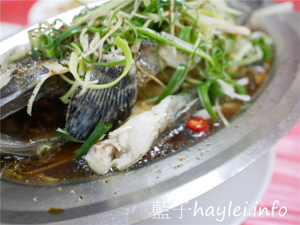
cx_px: 150
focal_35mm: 30
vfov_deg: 46.8
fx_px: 260
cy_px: 112
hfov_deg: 60.0
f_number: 1.7
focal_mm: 15
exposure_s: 1/60
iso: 320
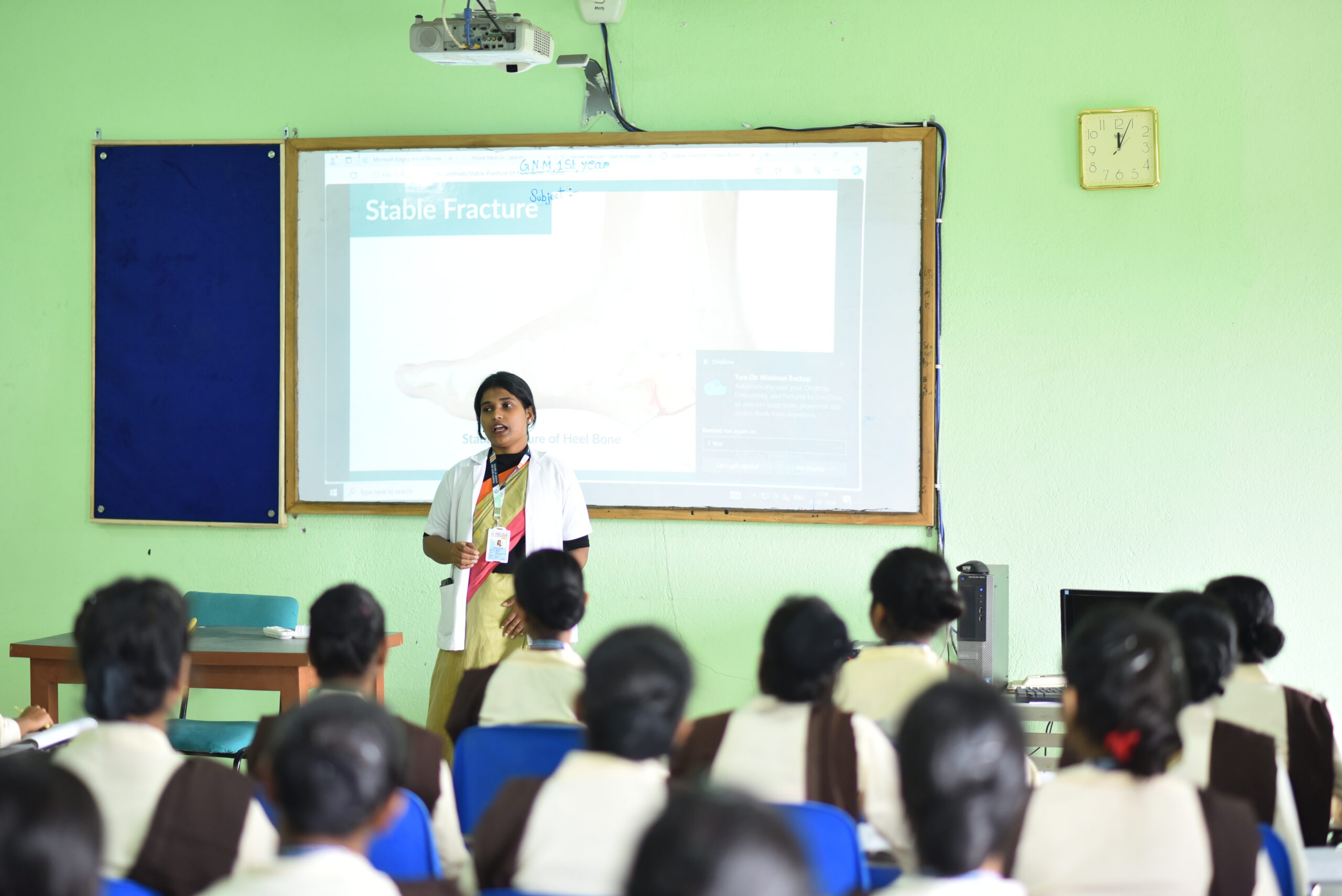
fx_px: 3170
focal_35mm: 85
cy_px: 448
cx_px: 671
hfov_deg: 23.9
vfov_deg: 16.1
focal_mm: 85
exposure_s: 1/160
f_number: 1.8
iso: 640
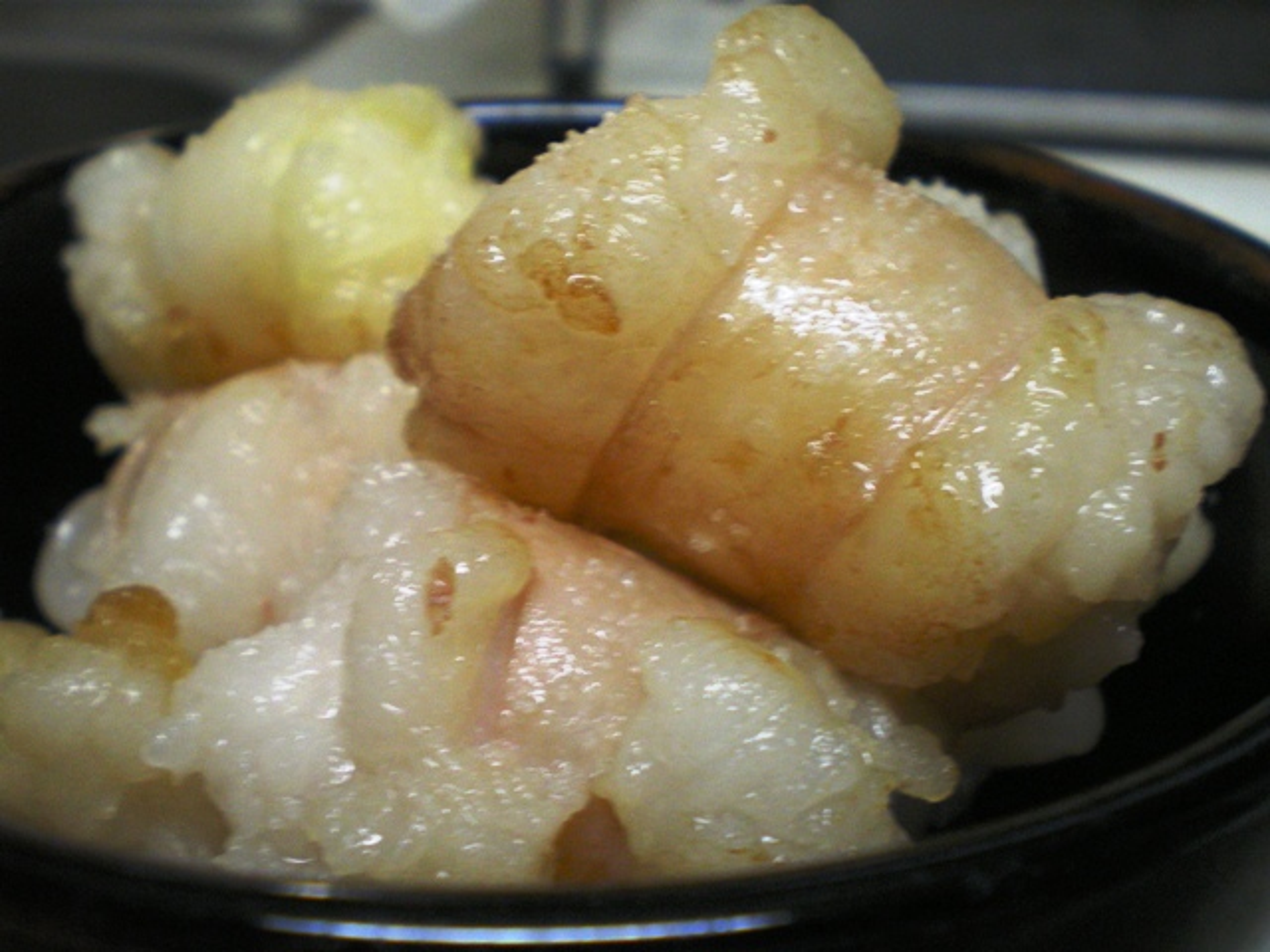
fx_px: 1614
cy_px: 476
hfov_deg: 42.9
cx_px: 635
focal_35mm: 44
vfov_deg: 32.9
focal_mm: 7.4
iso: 400
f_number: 3.5
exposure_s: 1/20
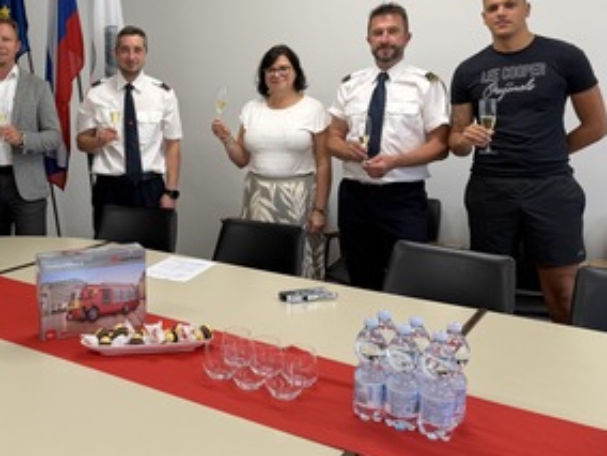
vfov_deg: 37.3
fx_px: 666
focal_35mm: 38
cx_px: 147
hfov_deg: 47.1
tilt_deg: -5.6
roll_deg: +0.8
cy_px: 154
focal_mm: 6.76
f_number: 1.78
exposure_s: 1/100
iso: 50
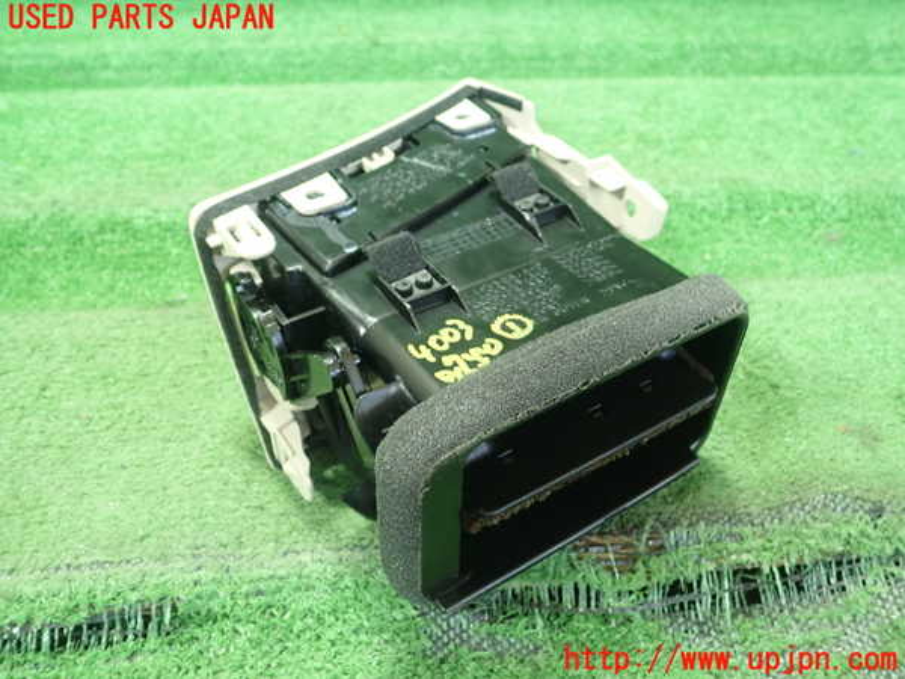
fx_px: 784
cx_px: 452
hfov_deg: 60.0
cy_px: 340
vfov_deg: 46.8
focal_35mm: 30
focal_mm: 5.5
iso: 800
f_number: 2.3
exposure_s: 1/100
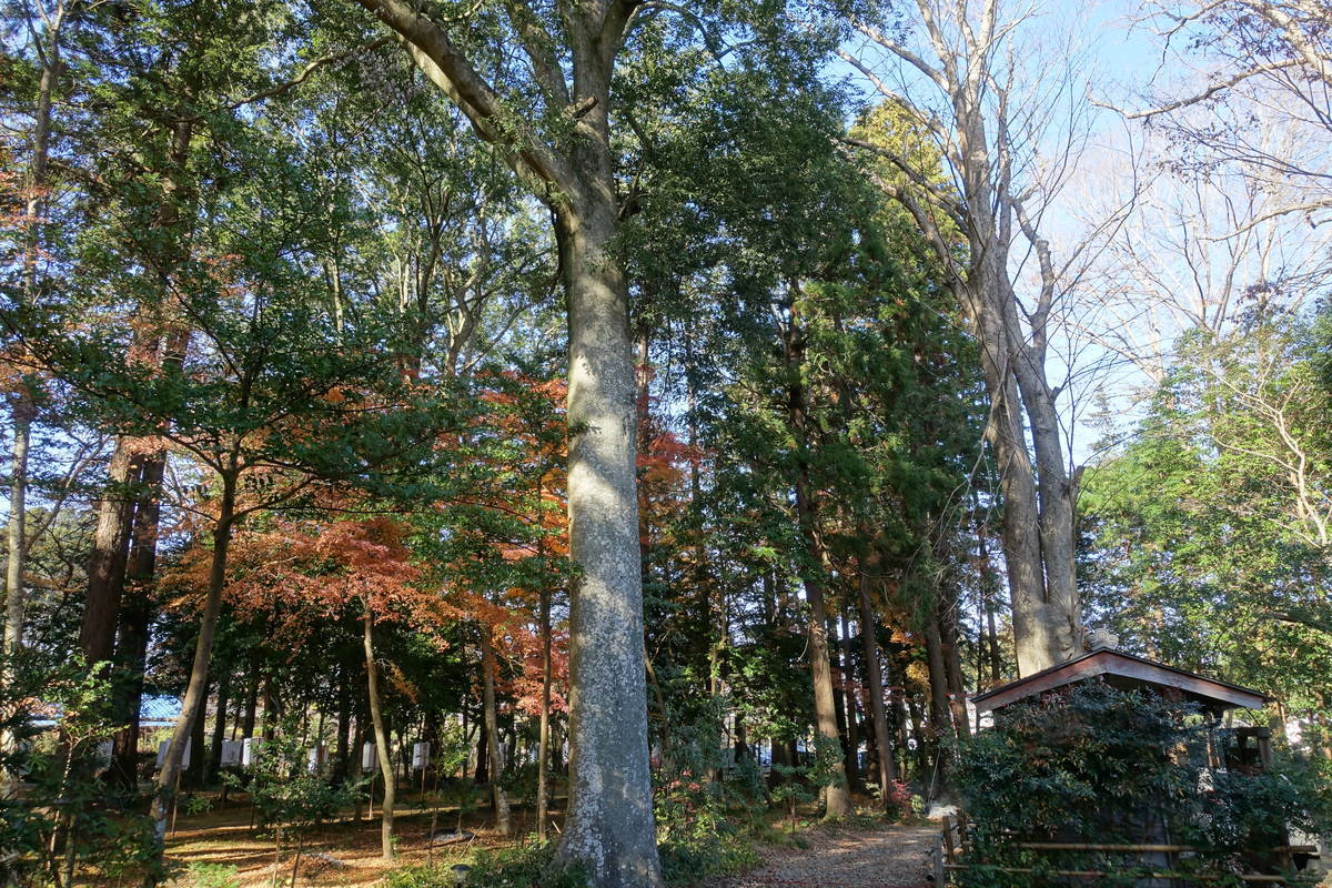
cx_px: 666
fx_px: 888
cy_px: 444
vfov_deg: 53.1
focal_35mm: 24
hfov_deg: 73.7
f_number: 4
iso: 125
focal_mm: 8.98
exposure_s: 1/100
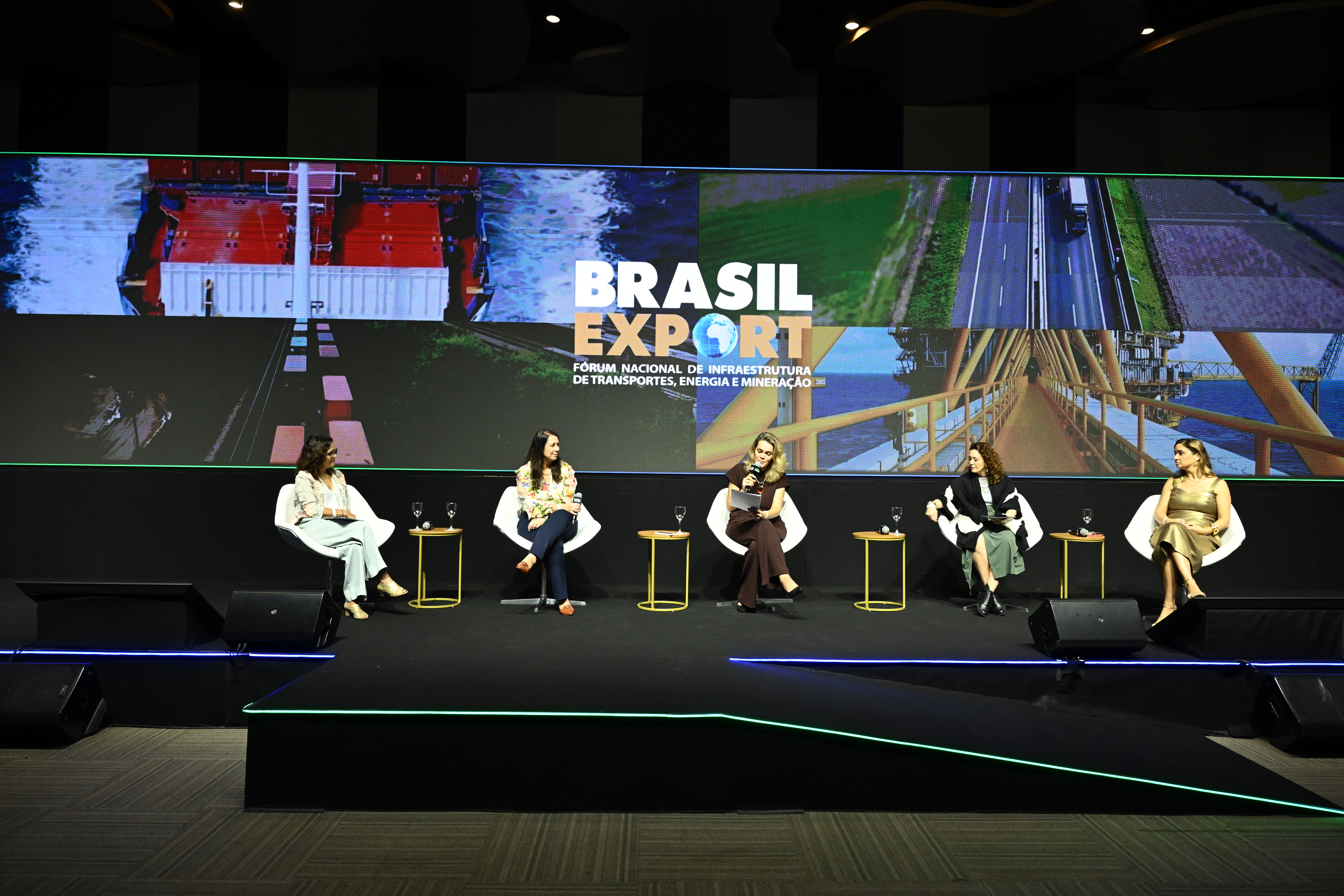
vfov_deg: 53.1
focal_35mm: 24
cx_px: 672
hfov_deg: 73.7
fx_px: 896
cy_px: 448
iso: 1600
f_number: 5.6
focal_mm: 24
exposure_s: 1/125
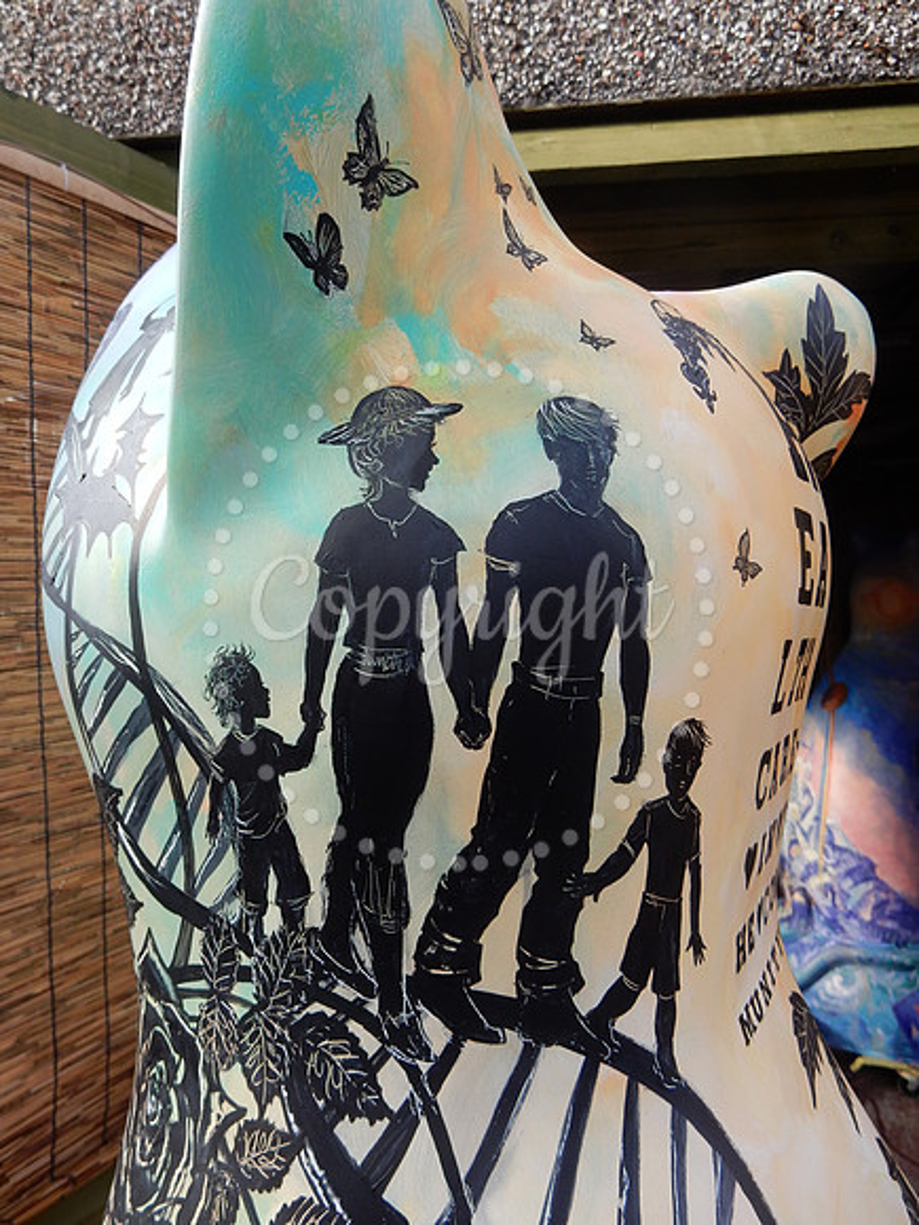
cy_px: 612
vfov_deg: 69.4
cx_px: 460
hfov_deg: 54.9
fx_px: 885
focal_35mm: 25
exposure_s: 1/250
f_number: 3.7
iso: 125
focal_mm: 4.5
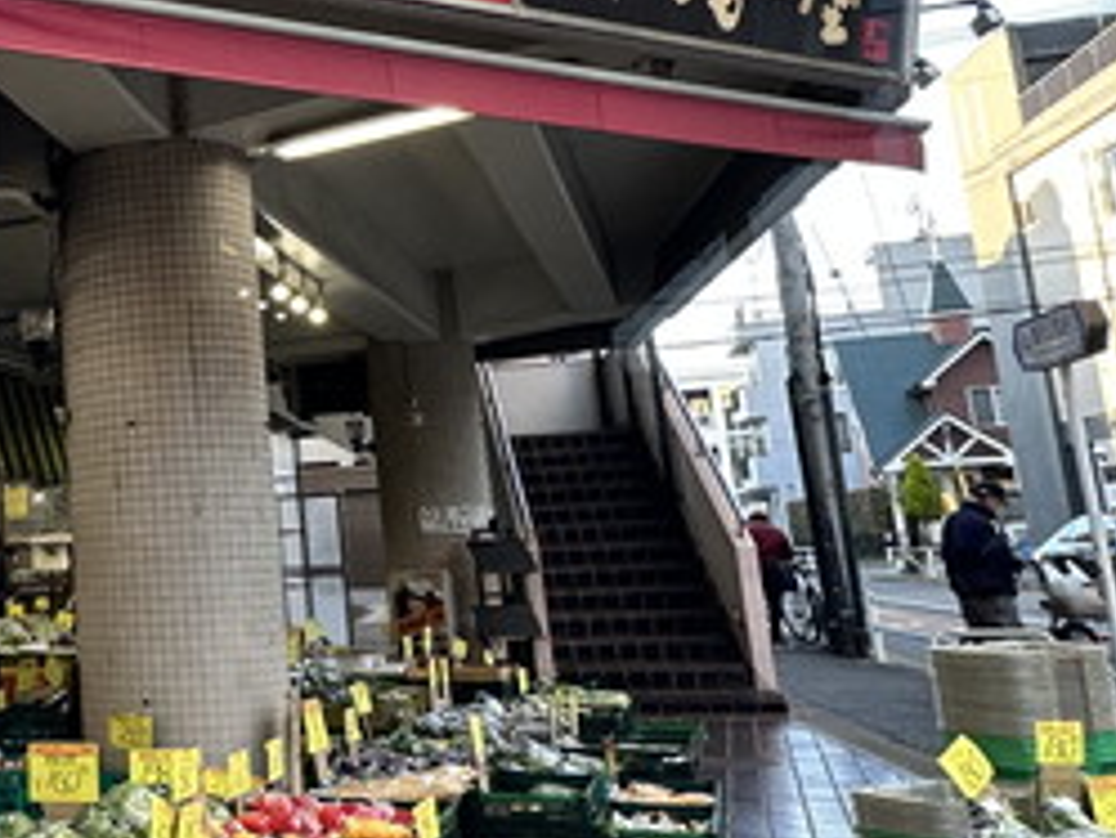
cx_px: -63
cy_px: 291
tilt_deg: +12.3
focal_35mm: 45
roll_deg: +2.5
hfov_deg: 36.6
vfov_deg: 32.0
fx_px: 1451
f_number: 2.2
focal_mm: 2.22
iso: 100
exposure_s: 1/100
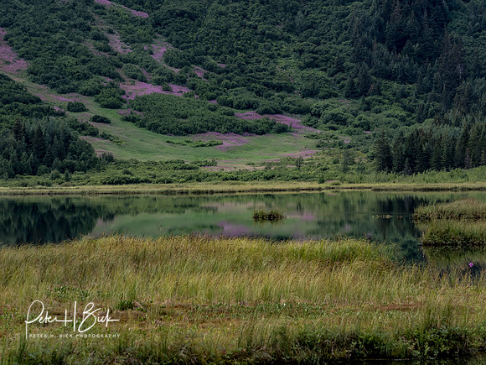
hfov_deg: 12.5
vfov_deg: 9.4
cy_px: 182
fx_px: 2218
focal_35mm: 158
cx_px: 243
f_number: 7.1
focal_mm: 79
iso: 320
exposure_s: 1/200
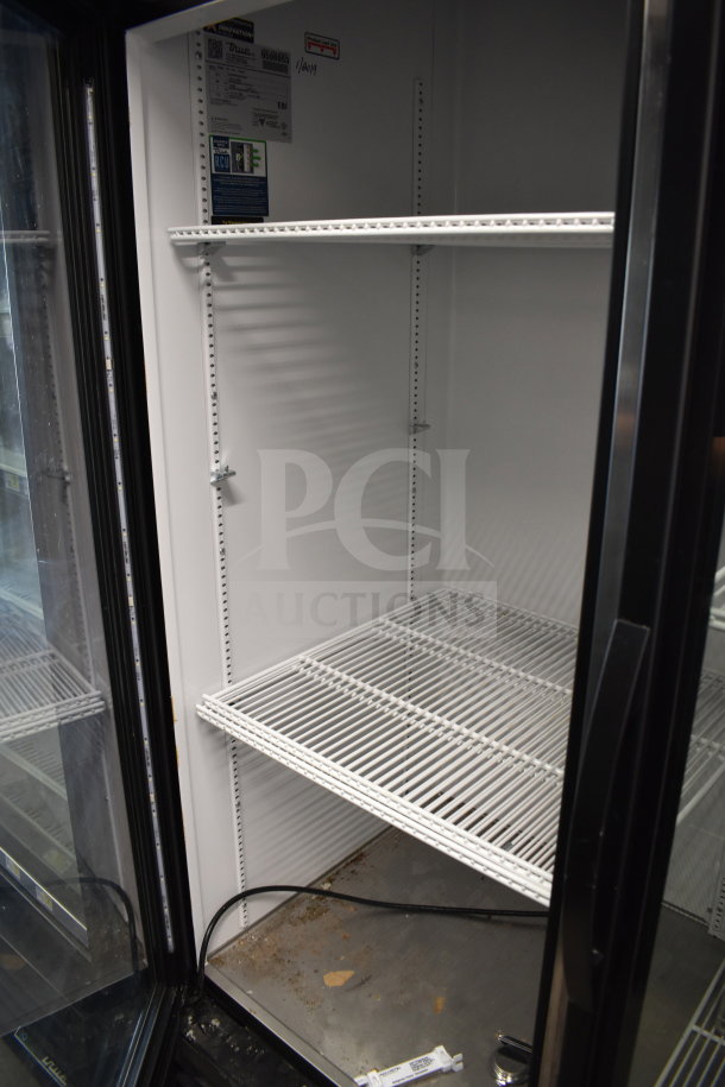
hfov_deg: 47.9
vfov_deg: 67.4
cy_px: 544
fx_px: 816
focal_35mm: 27
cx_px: 362
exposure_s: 1/30
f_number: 3.5
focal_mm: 18
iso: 800
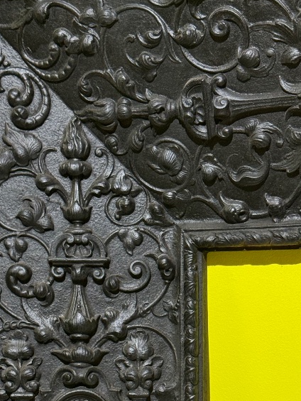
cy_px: 390
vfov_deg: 18.8
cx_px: 195
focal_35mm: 102
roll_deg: +3.5
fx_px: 1182
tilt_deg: -11.4
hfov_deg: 14.5
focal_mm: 6.76
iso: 125
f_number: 1.78
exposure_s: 1/50
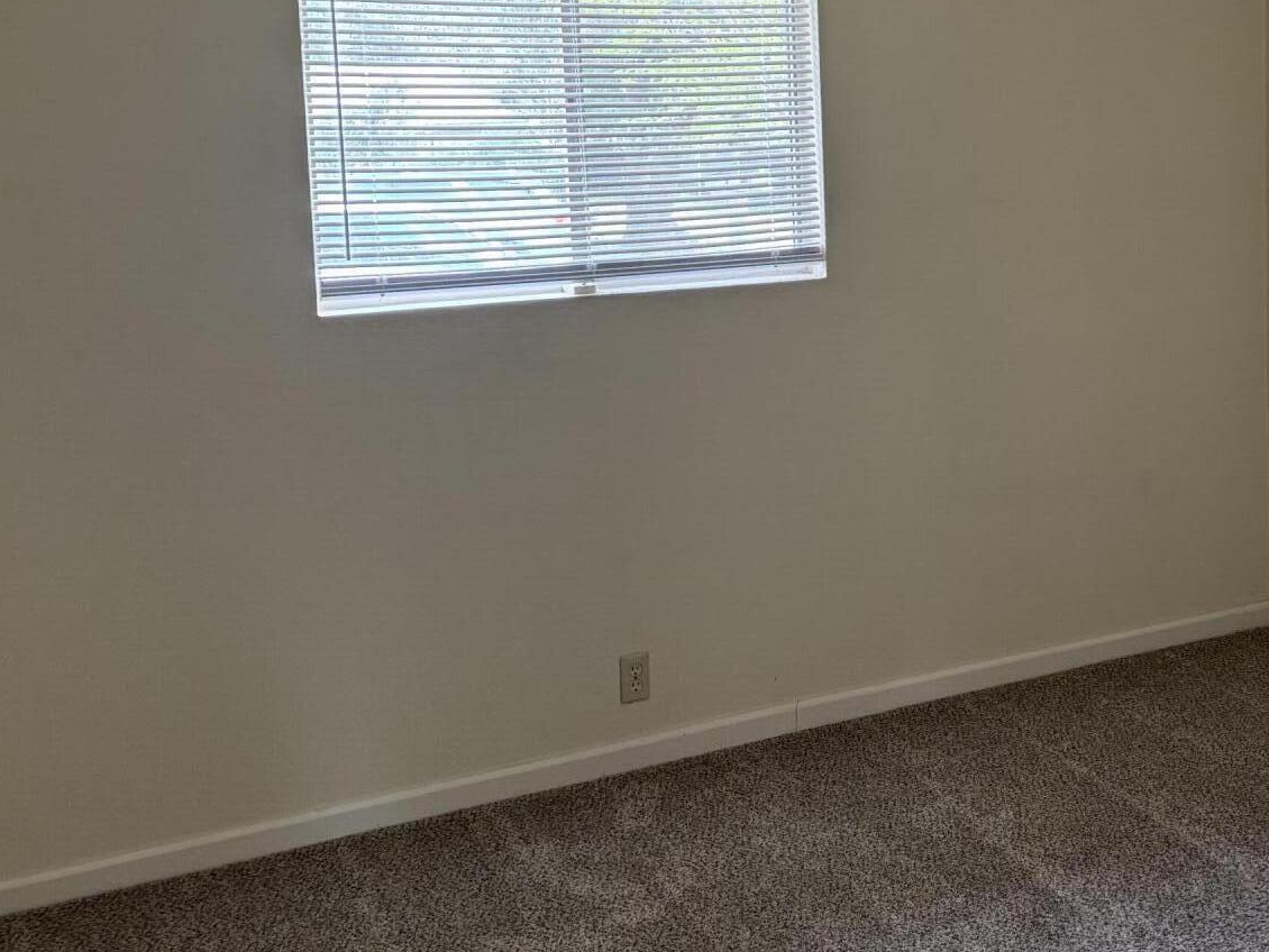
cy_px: 276
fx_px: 1687
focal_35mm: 46
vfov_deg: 31.1
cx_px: 892
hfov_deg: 40.5
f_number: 1.6
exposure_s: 1/60
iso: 160
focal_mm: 5.96
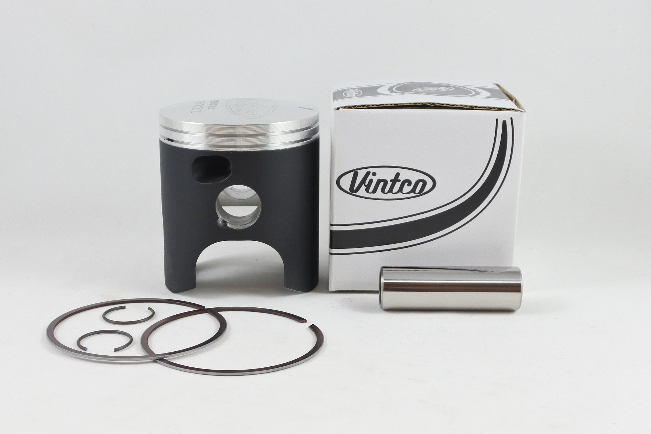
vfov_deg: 36.9
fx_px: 651
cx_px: 326
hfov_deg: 53.1
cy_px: 217
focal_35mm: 36
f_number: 4
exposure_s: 1/125
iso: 500
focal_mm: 13.7
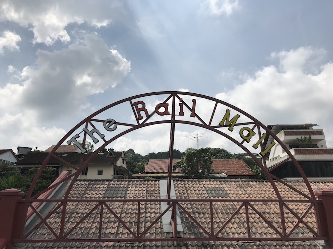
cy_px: 124
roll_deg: +0.3
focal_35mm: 28
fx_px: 269
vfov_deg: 49.7
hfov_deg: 63.4
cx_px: 166
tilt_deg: +18.6
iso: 20
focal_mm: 3.99
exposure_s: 1/5988
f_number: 1.8
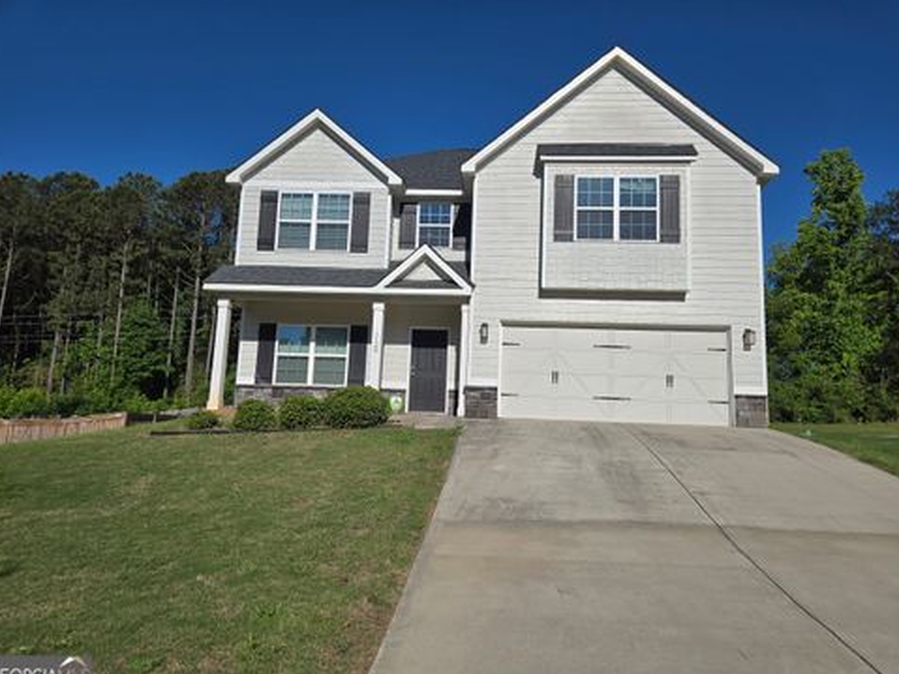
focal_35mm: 24
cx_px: 456
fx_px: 623
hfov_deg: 71.6
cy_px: 339
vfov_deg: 56.8
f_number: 1.8
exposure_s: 1/3988
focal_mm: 5.4
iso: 25
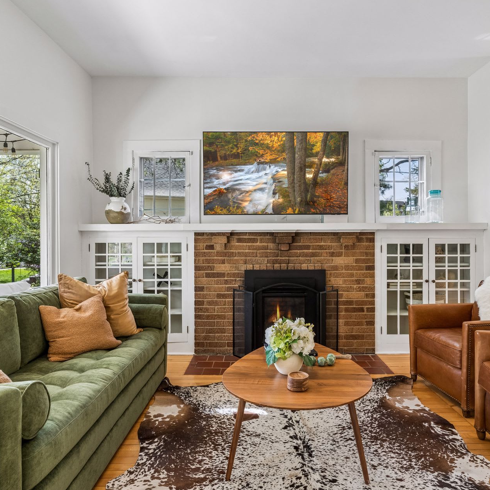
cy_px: 245
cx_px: 259
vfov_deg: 69.6
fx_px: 352
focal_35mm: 22
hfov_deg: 69.6
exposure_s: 1/25
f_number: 8
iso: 400
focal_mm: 17
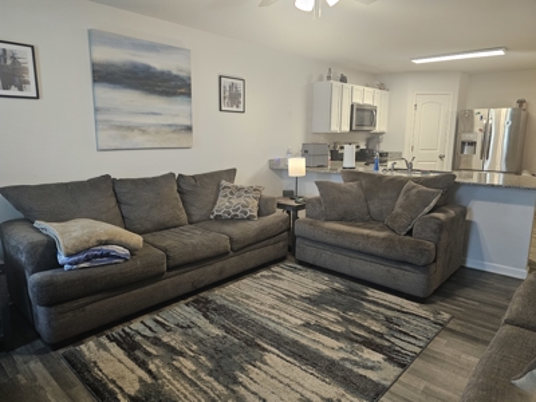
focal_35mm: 23
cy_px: 201
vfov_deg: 58.9
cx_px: 268
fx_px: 356
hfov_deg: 73.9
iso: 500
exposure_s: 1/120
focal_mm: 6.3
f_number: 1.7
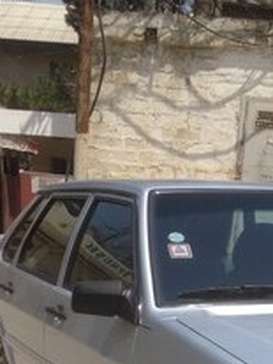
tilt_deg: -13.2
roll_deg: -5.3
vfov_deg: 23.1
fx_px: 832
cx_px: 208
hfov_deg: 18.5
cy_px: 408
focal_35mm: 79
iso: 50
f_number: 2.4
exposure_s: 1/1748
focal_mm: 4.12
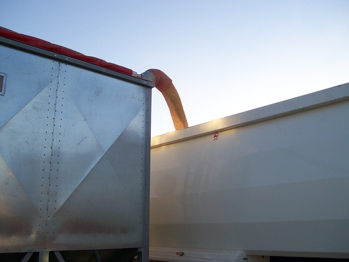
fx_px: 363
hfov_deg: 51.4
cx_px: 174
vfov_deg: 39.7
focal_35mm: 36
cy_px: 131
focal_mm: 6
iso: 80
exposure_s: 1/445
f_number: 2.7
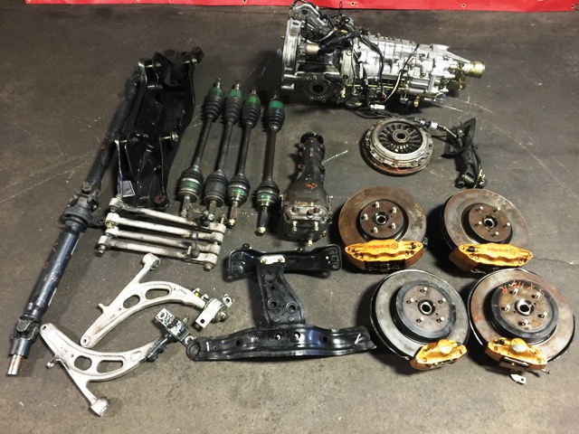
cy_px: 217
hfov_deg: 61.7
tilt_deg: -56.4
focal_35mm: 29
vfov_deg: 48.2
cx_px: 290
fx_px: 485
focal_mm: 4.15
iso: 64
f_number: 2.2
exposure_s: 1/4
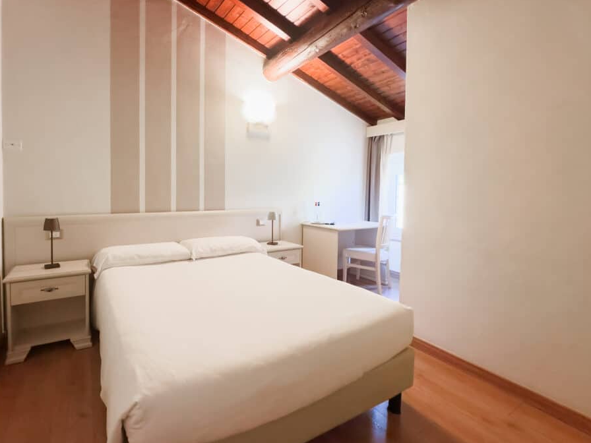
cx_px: 266
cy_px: 249
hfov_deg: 94.2
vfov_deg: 77.8
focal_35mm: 16
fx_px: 273
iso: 400
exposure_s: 1/50
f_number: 2.2
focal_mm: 2.22
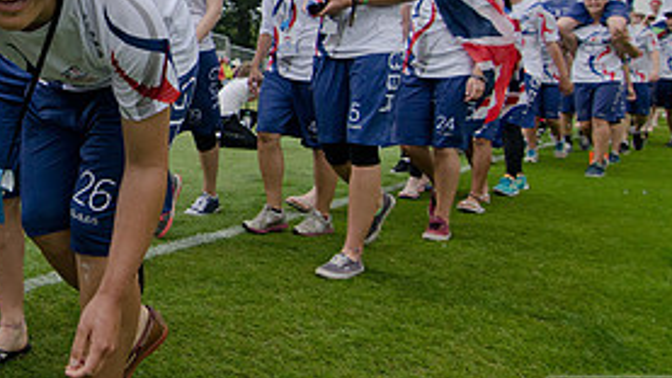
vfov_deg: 31.2
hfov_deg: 47.5
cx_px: 27
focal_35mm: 36
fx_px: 643
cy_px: 34
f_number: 4.5
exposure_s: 1/1600
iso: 500
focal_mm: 11
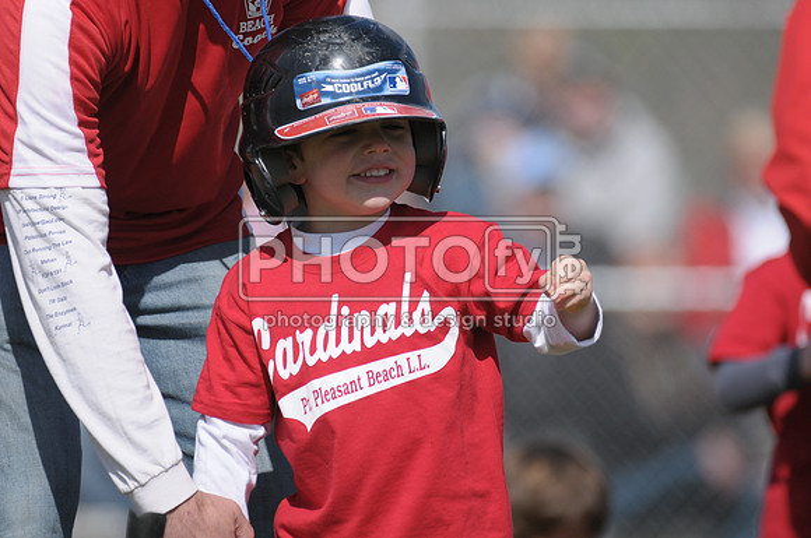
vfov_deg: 2.8
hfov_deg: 4.2
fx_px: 11136
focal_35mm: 495
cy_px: 269
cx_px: 406
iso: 400
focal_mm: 330
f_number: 4
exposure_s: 1/4000
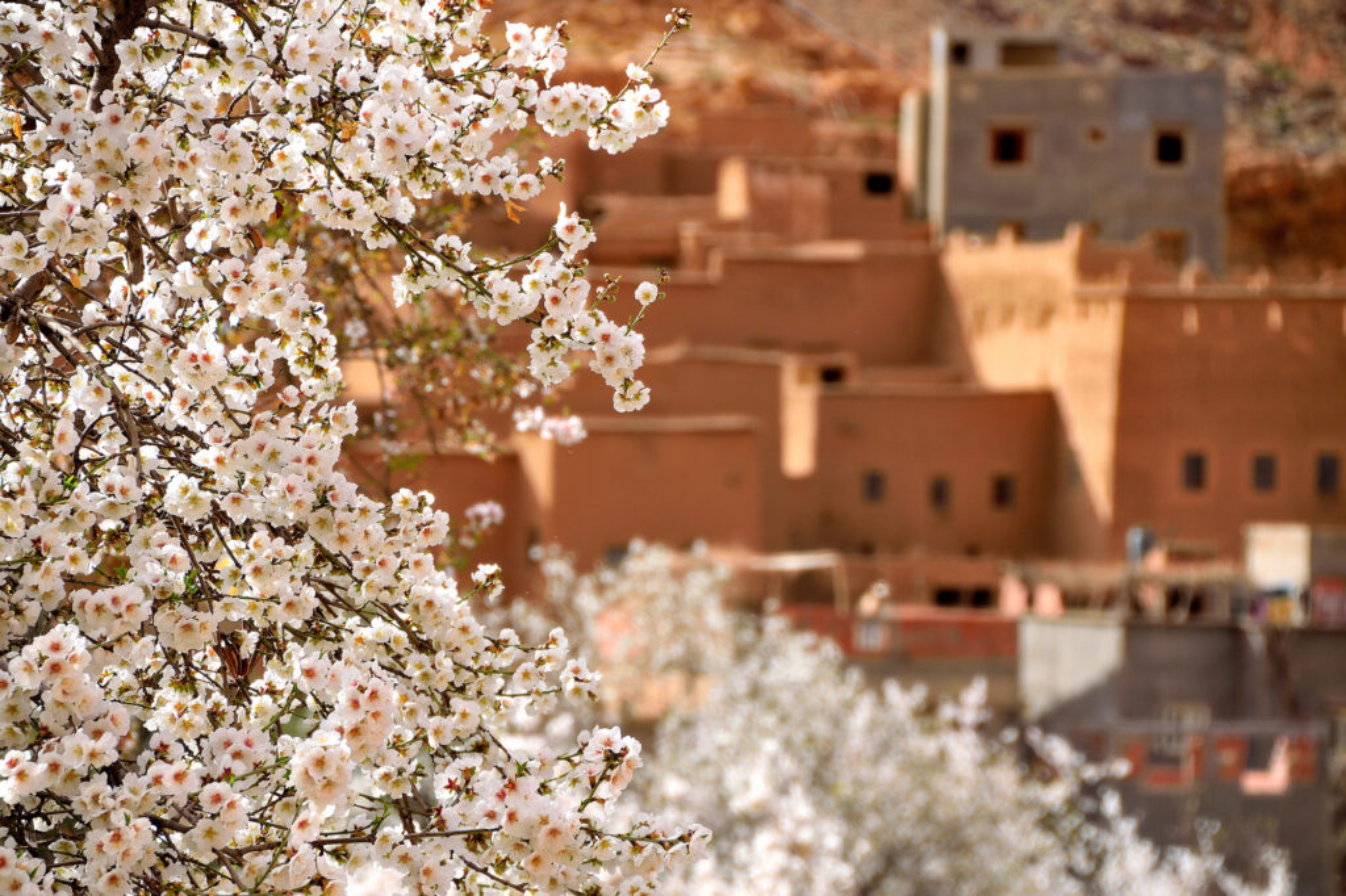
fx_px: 7849
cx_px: 673
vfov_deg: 6.5
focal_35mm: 210
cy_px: 448
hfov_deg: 9.8
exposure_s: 1/800
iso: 200
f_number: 7.1
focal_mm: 140
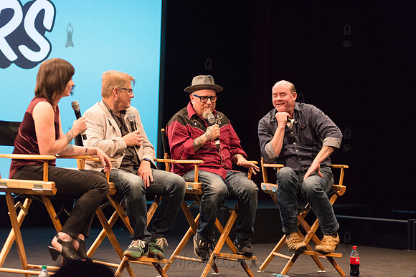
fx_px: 925
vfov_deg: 17.1
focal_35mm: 80
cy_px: 138
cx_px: 208
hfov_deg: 25.4
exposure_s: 1/200
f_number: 2.8
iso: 4000
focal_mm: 80
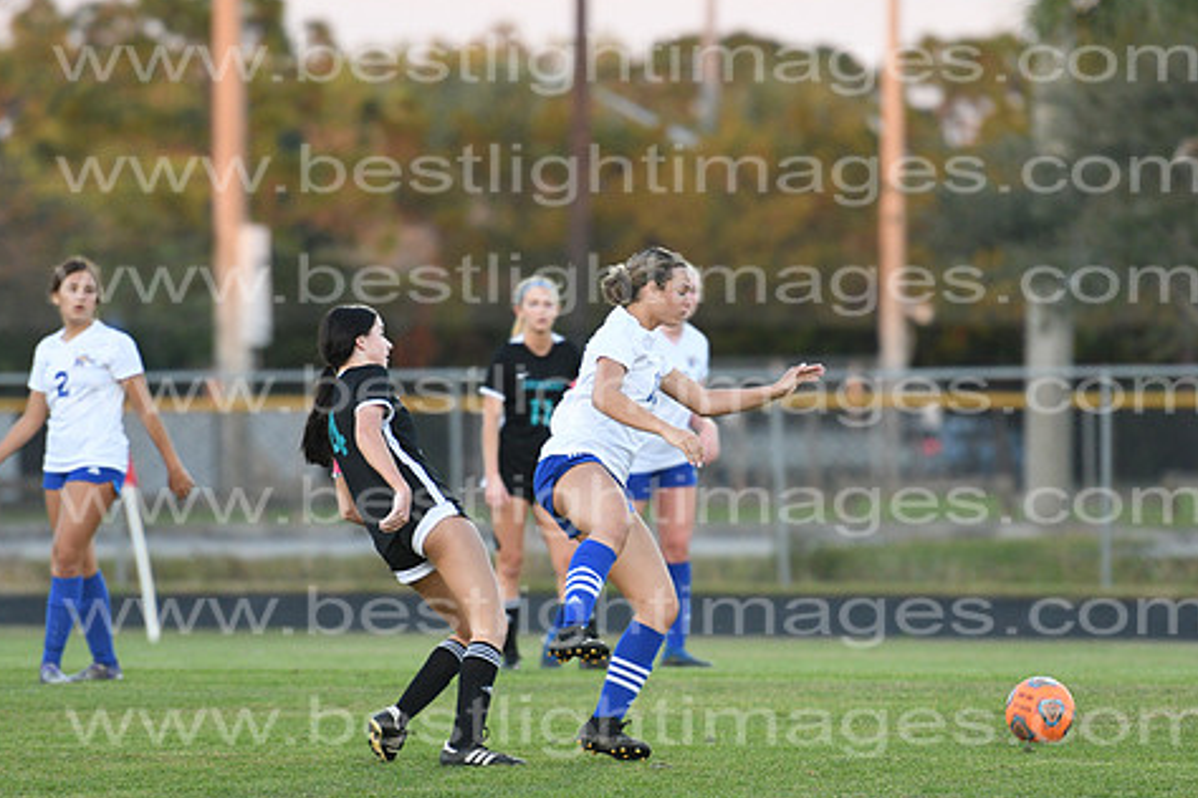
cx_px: 637
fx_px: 12212
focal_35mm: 367
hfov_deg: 5.6
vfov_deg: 3.7
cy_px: 451
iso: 1250
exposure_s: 1/800
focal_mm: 200
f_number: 2.8
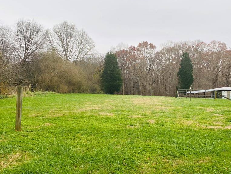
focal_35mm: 35
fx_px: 234
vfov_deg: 40.7
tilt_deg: +0.7
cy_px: 88
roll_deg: -0.5
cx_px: 107
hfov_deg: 52.6
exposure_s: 1/273
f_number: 1.8
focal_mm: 4.25
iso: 32
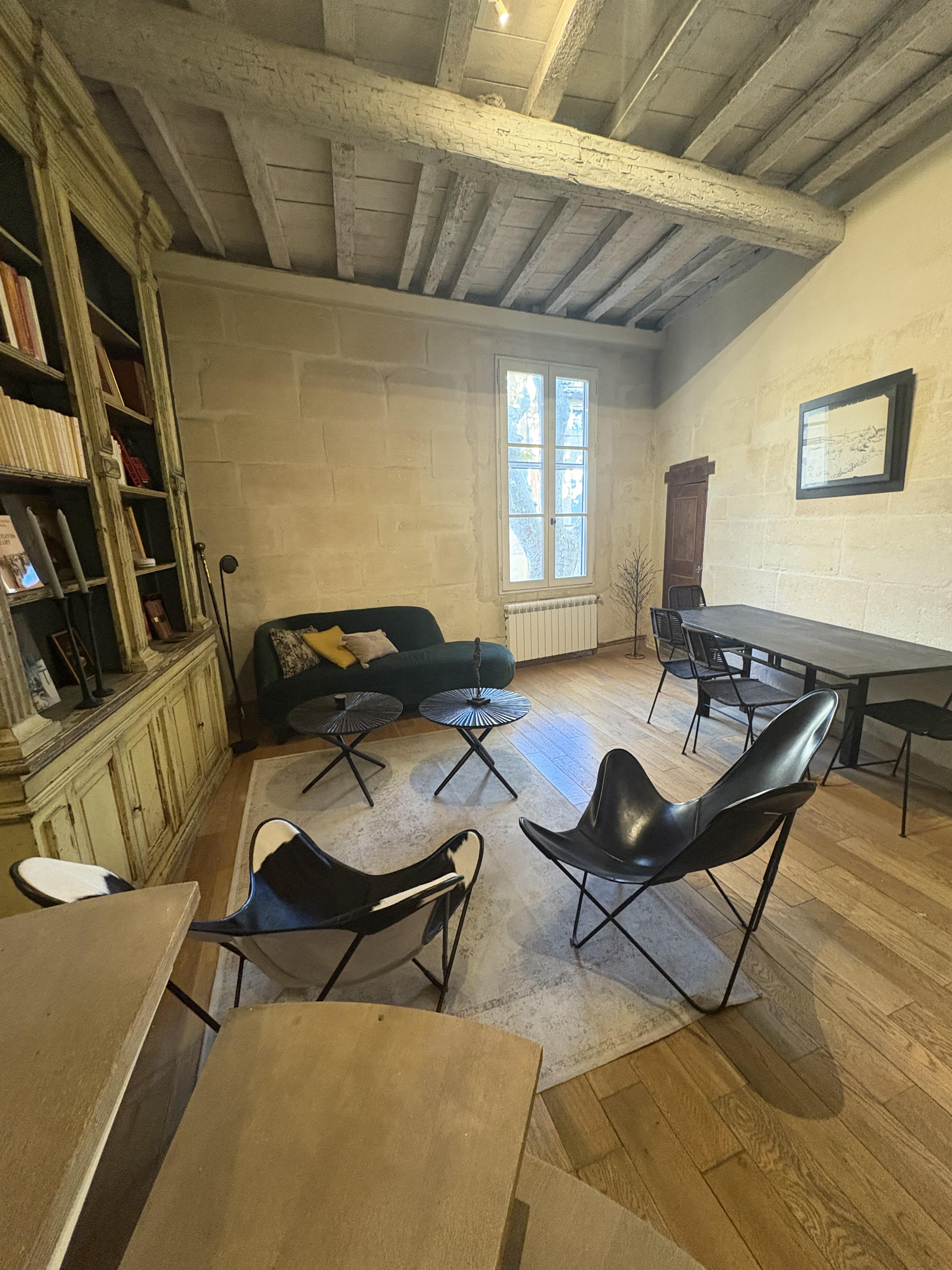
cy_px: 635
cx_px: 476
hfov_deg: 85.7
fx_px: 513
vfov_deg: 102.1
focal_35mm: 14
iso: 500
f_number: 2.2
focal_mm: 2.22
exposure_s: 1/50
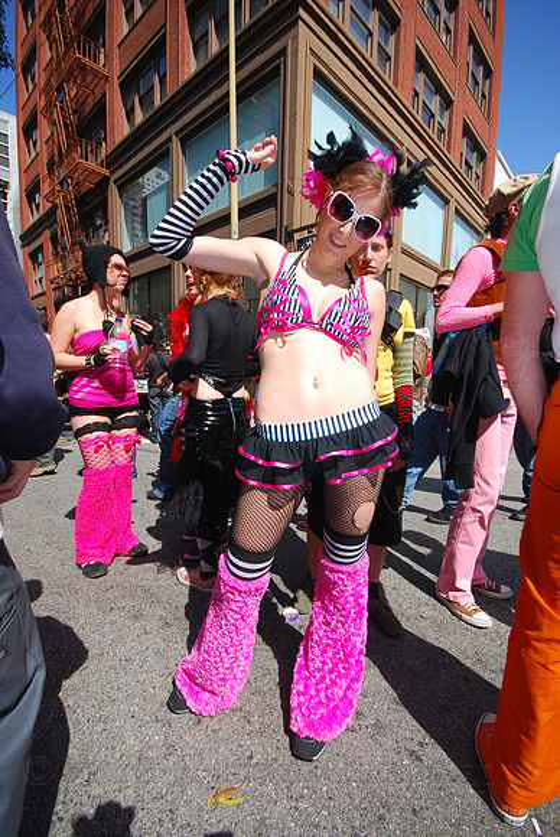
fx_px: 349
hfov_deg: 77.5
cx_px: 280
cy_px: 418
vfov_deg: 100.3
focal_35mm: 15
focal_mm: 10
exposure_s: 1/180
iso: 100
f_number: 6.7
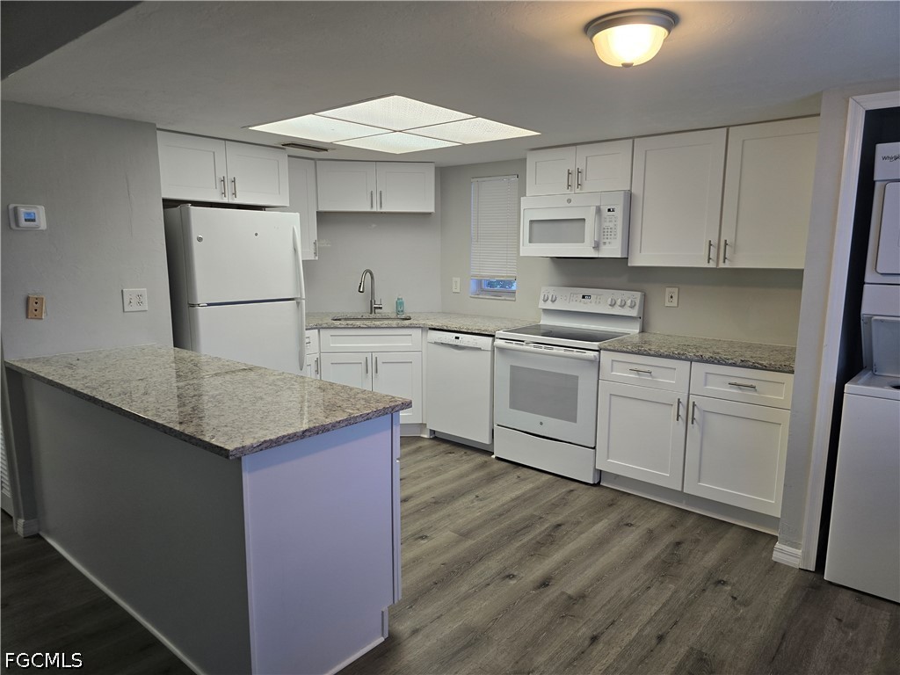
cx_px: 450
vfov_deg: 58.9
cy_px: 338
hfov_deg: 73.9
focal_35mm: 23
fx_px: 598
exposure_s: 1/120
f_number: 1.7
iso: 100
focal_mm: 6.3
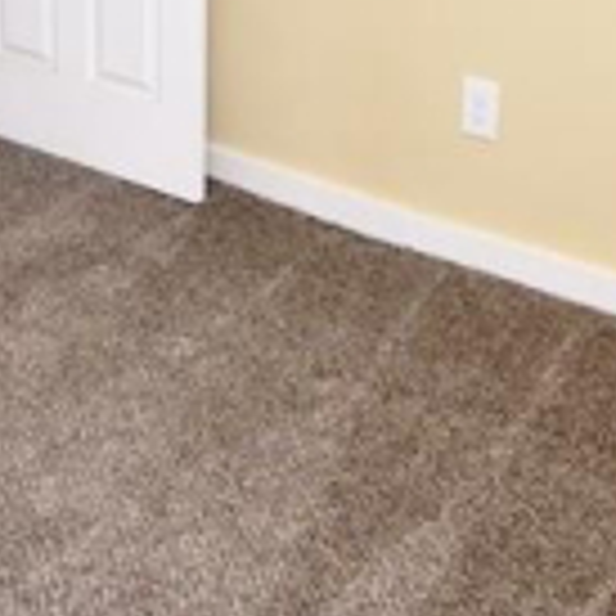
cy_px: -36
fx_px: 1409
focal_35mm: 70
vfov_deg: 23.4
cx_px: 31
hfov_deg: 23.8
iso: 800
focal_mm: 10
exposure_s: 1/100
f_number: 5
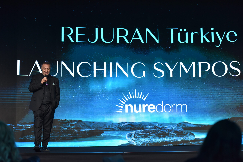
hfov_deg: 28.8
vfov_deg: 19.5
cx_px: 122
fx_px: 473
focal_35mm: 70
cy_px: 81
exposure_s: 1/200
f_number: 2.8
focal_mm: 70
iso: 800
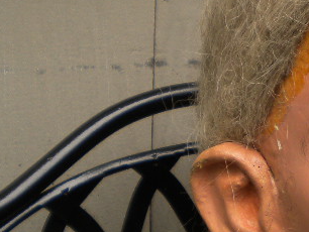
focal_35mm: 117
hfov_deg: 16.1
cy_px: 138
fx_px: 1045
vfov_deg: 12.7
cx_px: 386
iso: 80
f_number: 3.1
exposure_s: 1/193
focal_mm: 6.3
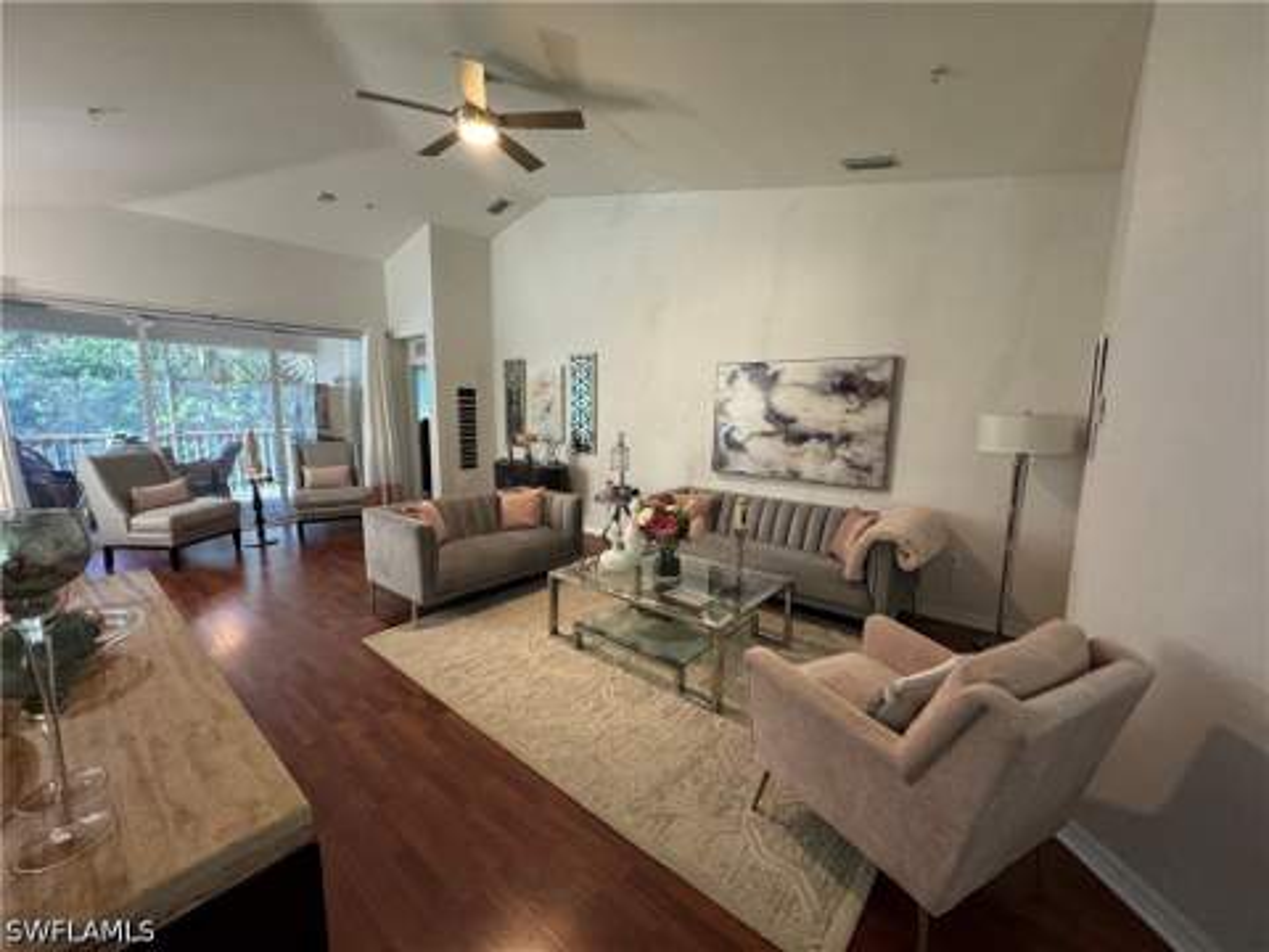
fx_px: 513
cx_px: 634
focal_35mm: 14
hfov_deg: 102.1
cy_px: 476
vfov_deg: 85.7
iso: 500
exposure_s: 1/60
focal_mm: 2.22
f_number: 2.2
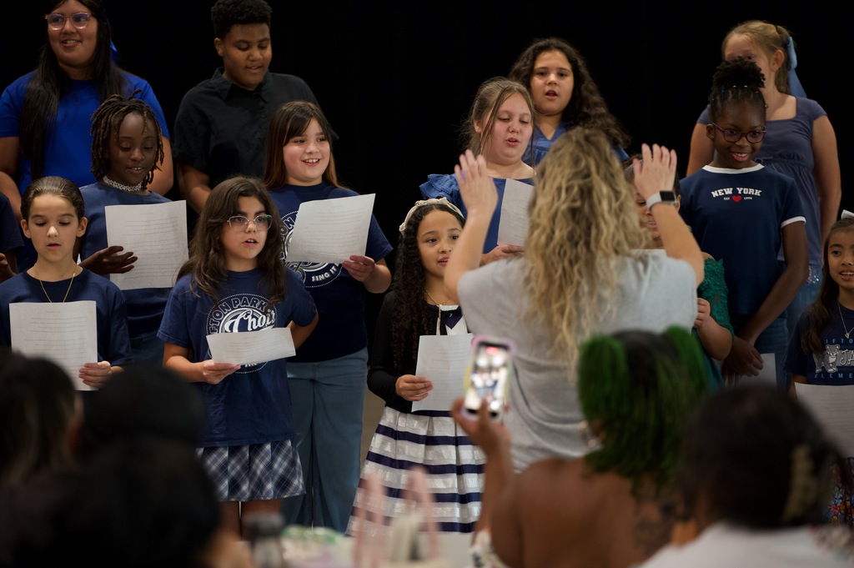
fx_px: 3318
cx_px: 427
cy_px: 284
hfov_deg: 14.7
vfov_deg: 9.8
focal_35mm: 140
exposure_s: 1/320
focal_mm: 140
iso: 1600
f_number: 2.8
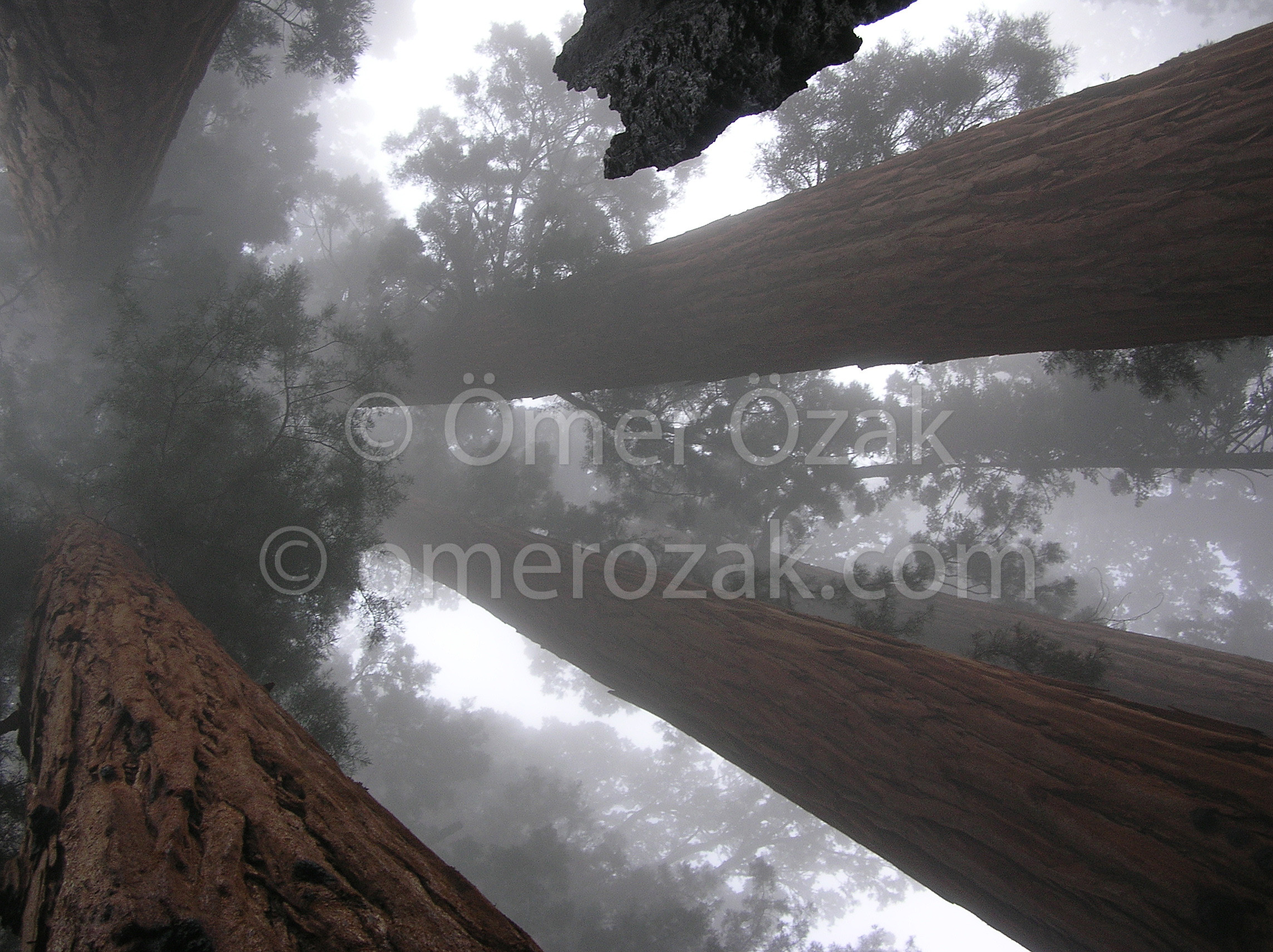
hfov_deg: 51.4
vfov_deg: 39.6
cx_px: 636
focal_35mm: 36
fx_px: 1323
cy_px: 476
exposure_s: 1/30
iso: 50
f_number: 2.7
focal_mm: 6
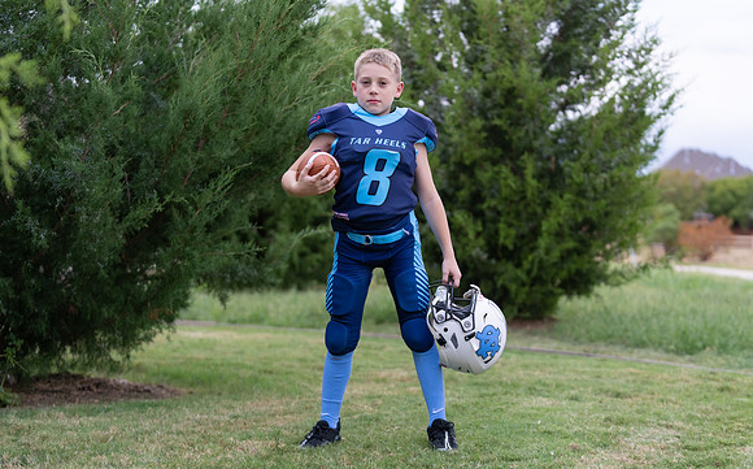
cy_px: 234
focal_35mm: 75
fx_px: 1537
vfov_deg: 17.3
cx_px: 382
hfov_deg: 27.5
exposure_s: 1/320
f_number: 2.8
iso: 640
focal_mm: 70
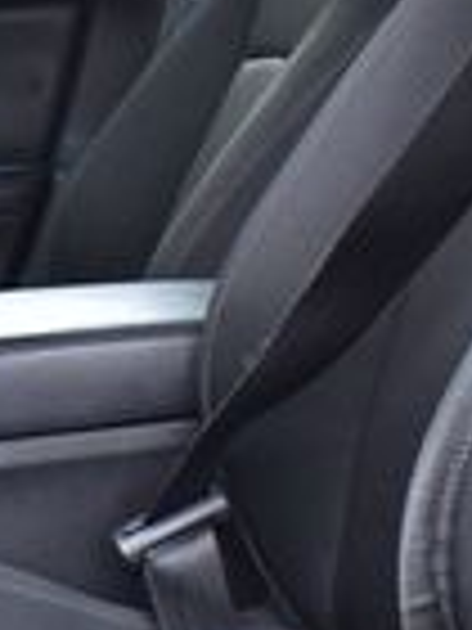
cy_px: 274
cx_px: -418
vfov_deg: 13.6
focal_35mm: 145
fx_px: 2636
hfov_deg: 9.6
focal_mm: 22
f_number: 7.1
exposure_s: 1/30
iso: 400
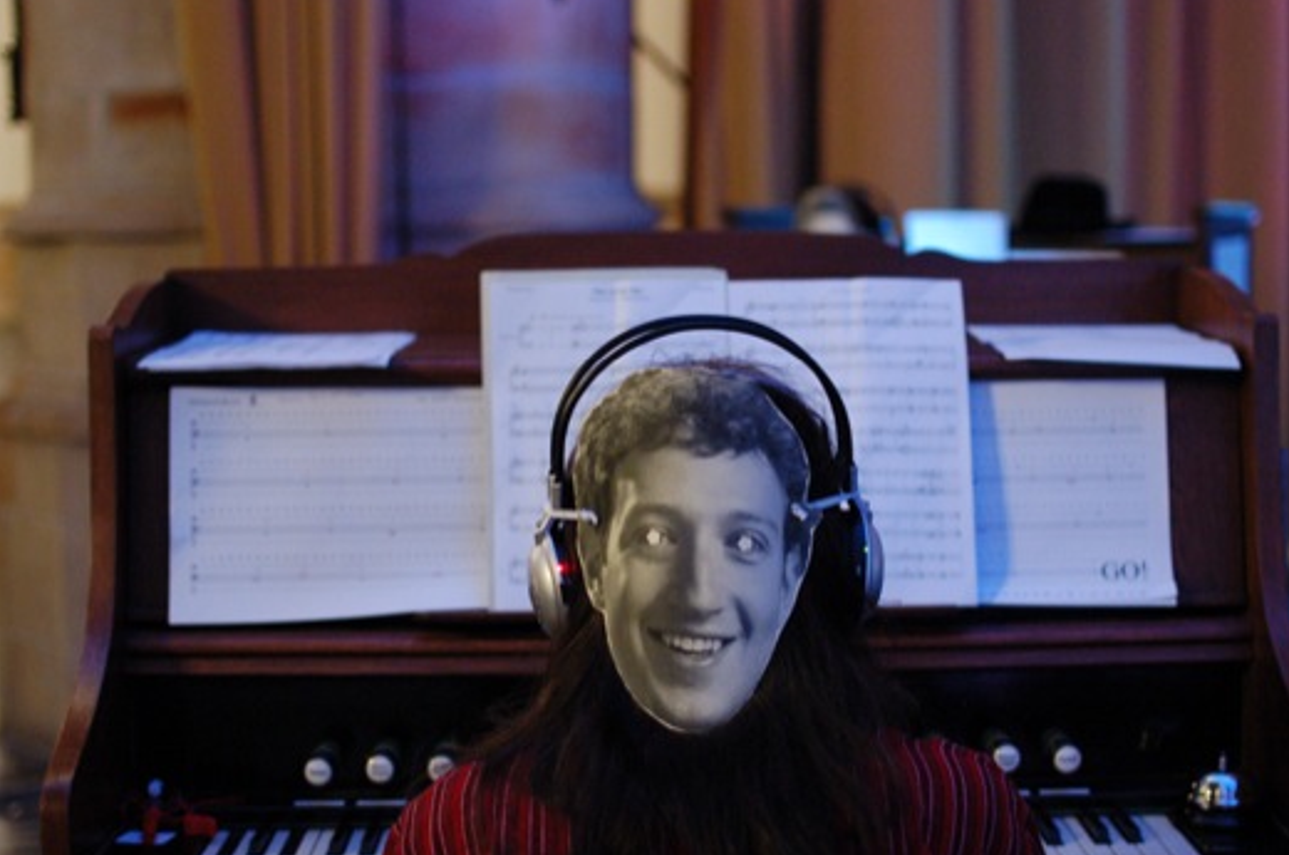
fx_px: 2310
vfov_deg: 21.0
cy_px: 499
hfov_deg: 31.2
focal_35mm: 65
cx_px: 669
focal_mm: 35
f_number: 2
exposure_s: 1/15
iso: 1600
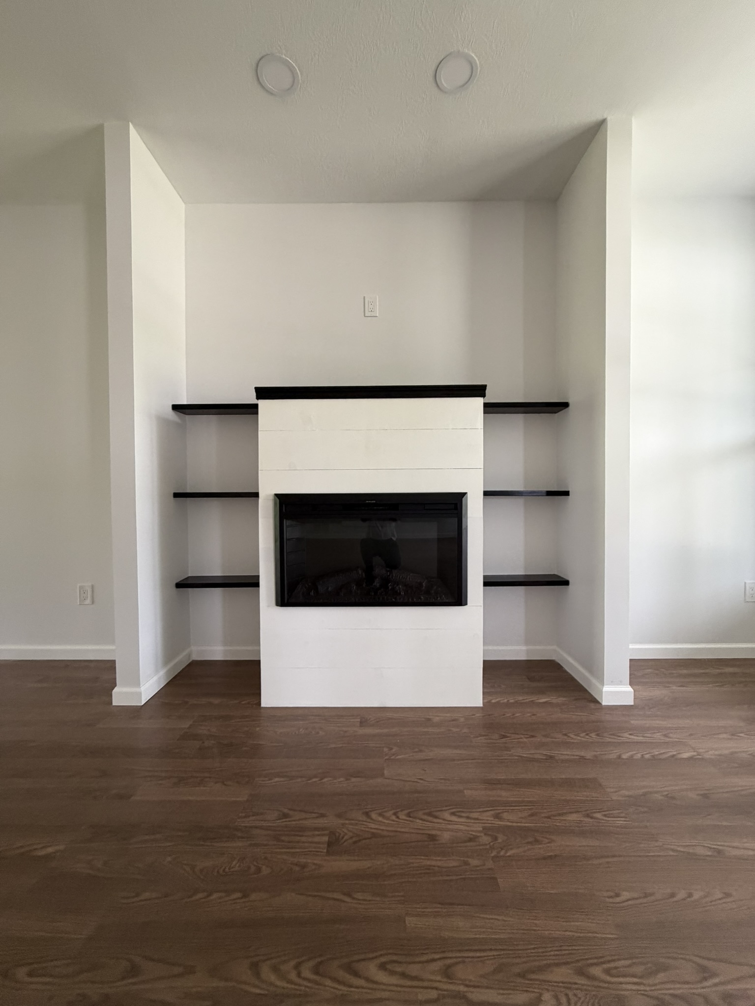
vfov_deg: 102.1
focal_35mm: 14
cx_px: 378
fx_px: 407
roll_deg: +0.8
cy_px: 503
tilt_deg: -3.0
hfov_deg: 85.7
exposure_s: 1/72
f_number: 2.2
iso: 320
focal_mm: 2.22
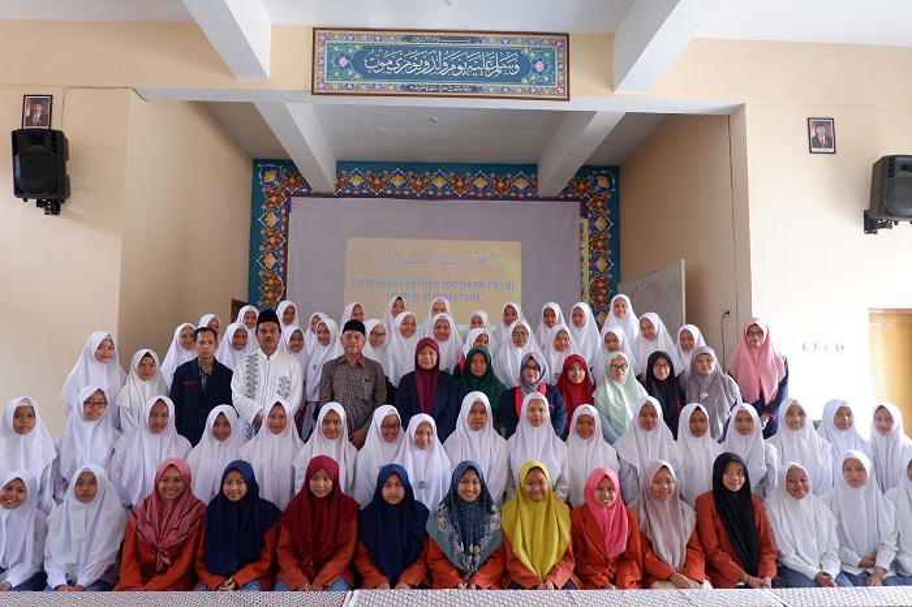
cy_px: 304
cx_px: 456
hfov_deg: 73.8
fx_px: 608
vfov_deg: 53.1
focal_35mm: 24
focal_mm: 16
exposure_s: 1/15
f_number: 3.5
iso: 200
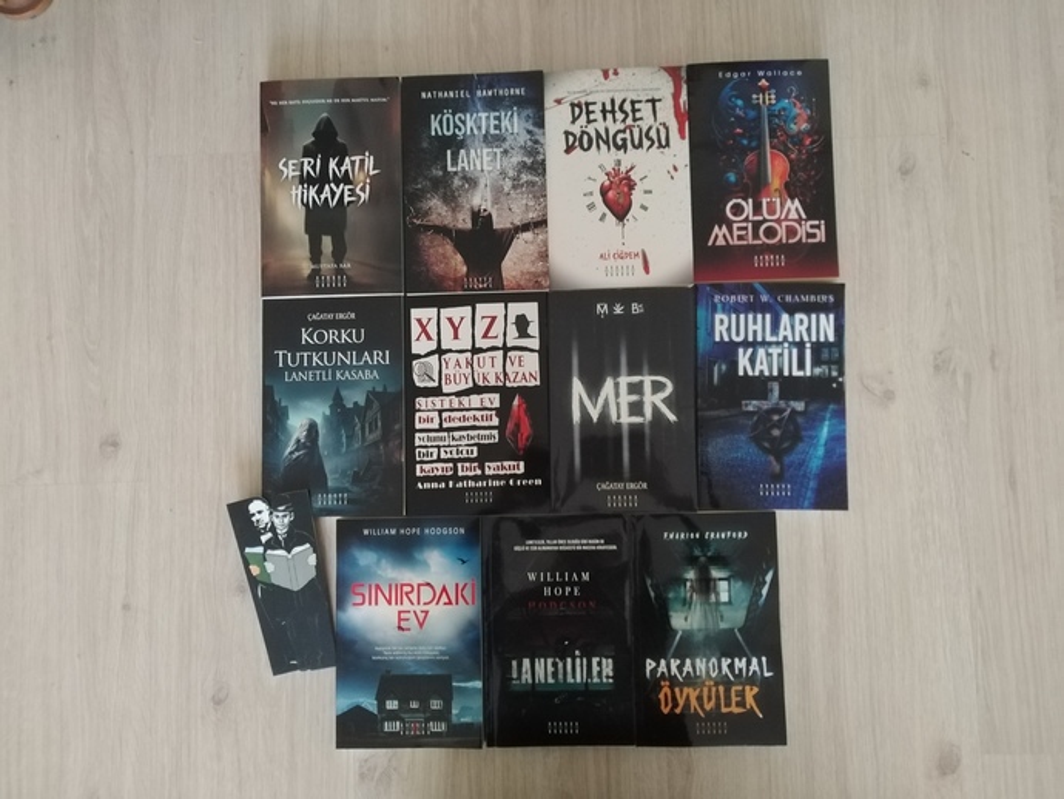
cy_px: 400
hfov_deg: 67.3
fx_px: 799
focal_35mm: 26
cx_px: 532
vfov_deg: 53.1
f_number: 1.8
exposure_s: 1/20
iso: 560
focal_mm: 3.62
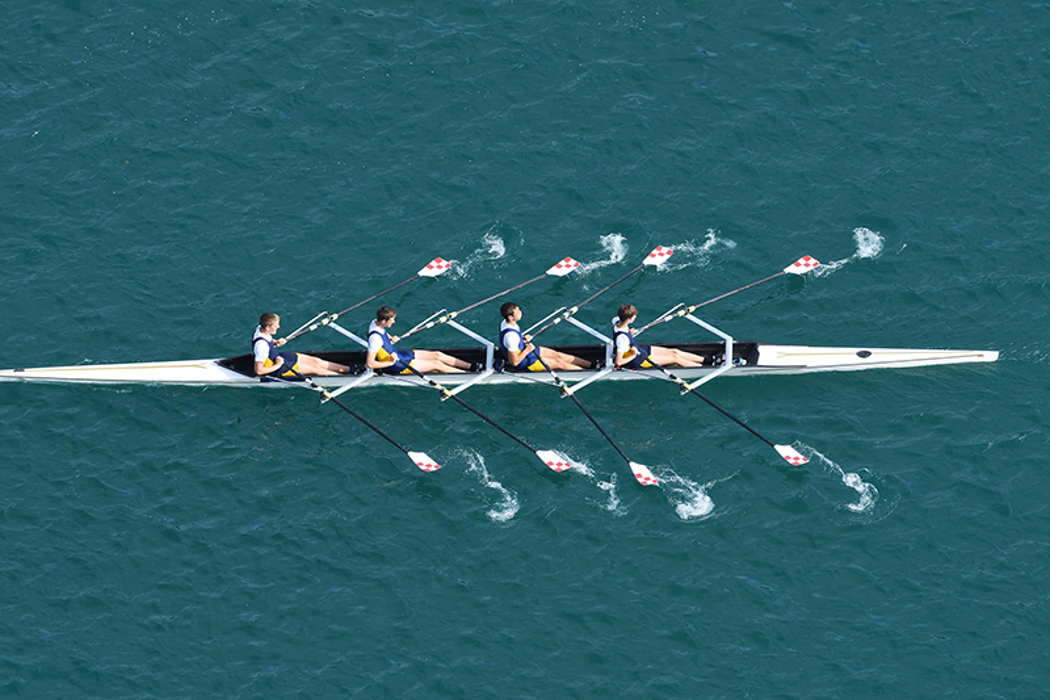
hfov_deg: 3.4
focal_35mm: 600
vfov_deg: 2.3
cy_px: 350
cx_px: 525
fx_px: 17495
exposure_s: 1/800
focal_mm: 400
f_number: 7.1
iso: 640
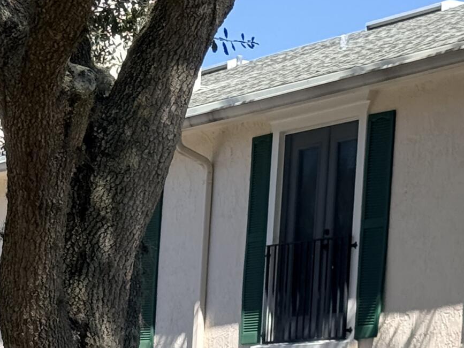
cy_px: 384
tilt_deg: +2.4
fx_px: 2226
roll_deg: -3.2
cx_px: 2
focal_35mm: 166
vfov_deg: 8.9
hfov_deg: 11.8
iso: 100
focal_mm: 6.76
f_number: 1.78
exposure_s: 1/2494
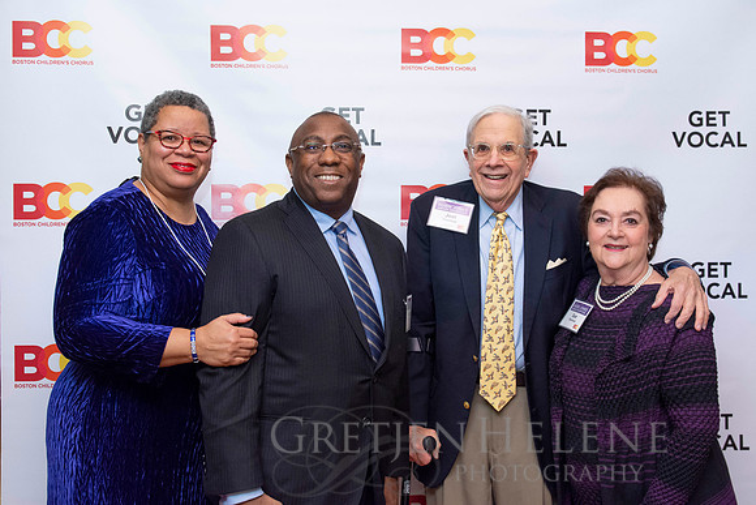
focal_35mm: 48
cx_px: 378
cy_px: 252
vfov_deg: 28.1
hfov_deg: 41.1
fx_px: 1008
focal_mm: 32
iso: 1250
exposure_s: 1/125
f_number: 6.3
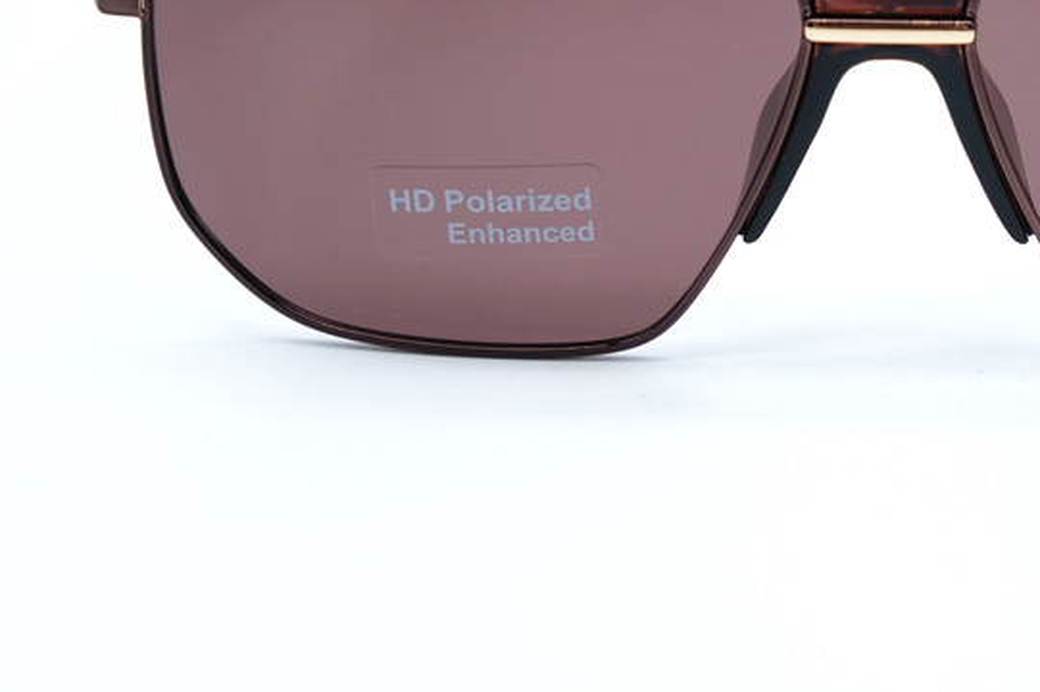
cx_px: 884
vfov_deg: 10.1
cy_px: 131
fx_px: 3897
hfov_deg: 15.1
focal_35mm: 135
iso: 160
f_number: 5
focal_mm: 48.4
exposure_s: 1/210
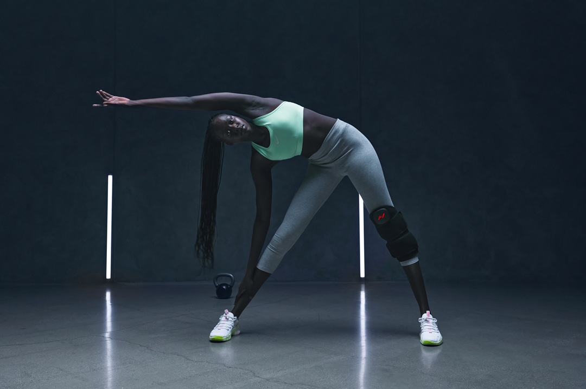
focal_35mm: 35
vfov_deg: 37.8
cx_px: 293
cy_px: 194
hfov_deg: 54.5
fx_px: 569
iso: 2500
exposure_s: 1/125
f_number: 6.3
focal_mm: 35
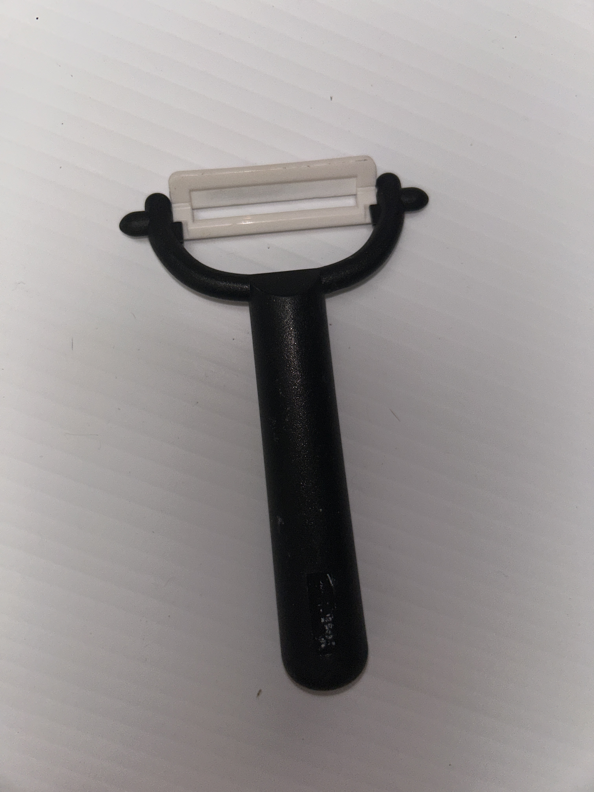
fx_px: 595
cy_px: 396
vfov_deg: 67.3
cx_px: 297
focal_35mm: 26
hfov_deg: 53.1
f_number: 1.5
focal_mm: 5.7
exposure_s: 1/80
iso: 32
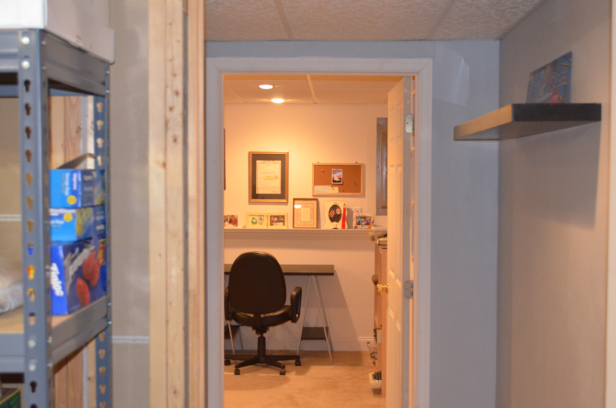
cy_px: 204
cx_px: 308
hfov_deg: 37.9
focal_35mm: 52
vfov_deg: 25.6
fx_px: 896
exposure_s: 1/60
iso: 3200
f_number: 5
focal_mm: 35
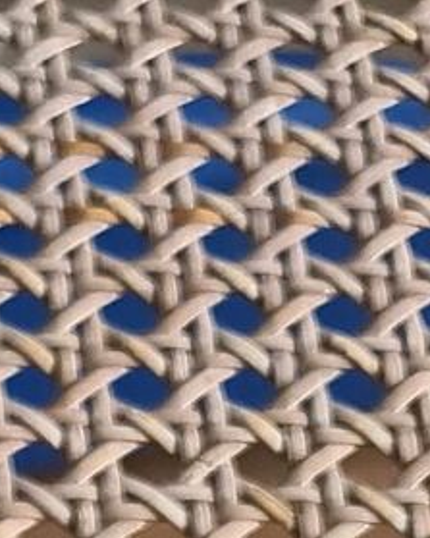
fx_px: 2785
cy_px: 1587
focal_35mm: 175
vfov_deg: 9.0
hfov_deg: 7.8
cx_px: -806
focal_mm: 7
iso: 640
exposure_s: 1/100
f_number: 1.8
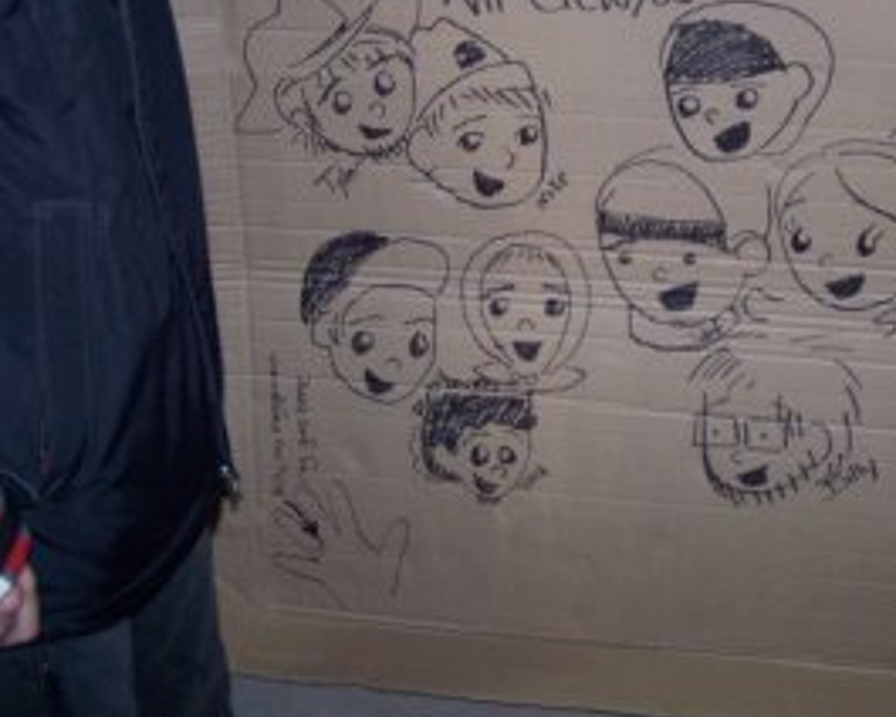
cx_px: 622
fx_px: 1485
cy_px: 277
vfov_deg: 27.1
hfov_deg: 33.2
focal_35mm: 56
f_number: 2.8
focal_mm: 6.3
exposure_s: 1/60
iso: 140
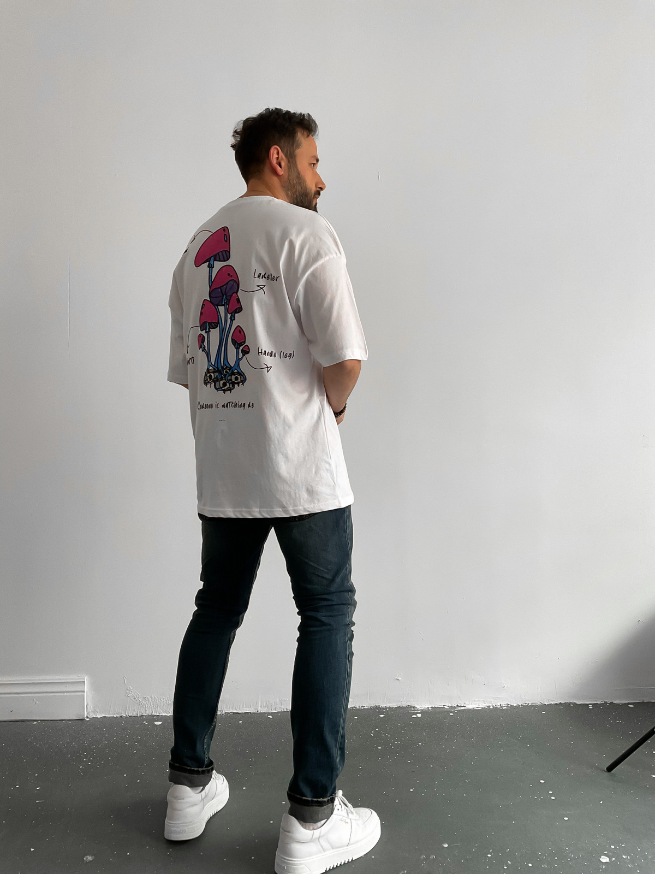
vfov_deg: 61.7
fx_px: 732
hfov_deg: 48.2
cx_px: 328
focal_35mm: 29
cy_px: 437
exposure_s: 1/100
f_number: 1.8
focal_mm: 3
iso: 64
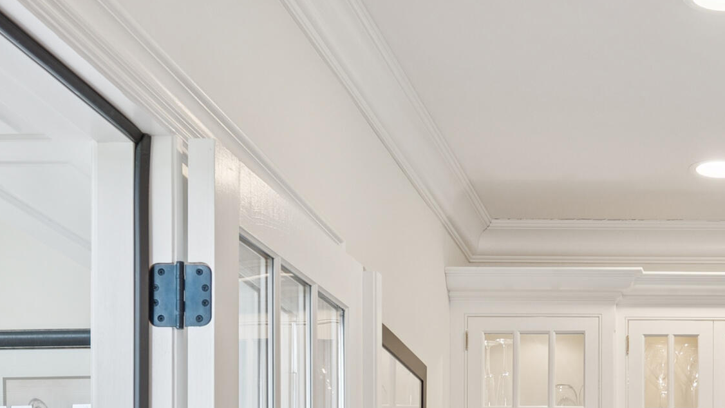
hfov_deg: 24.8
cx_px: 750
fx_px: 1557
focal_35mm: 81
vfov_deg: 13.9
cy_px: 628
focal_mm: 29
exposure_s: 1/10
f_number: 7.1
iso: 320
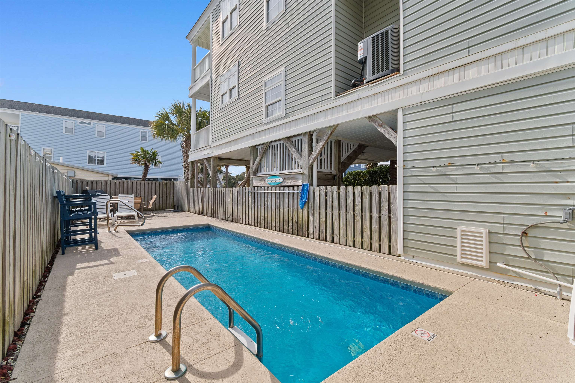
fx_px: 240
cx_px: 288
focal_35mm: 15
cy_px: 192
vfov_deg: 77.3
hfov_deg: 100.4
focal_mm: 10
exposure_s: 1/160
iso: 100
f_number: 6.3
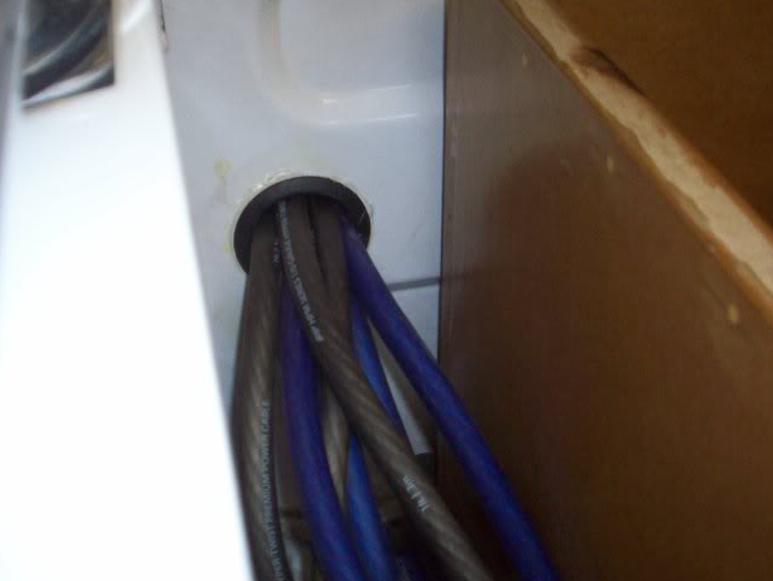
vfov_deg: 31.5
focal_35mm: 46
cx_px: 329
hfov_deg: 41.1
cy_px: 315
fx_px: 1028
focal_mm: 6.2
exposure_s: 1/64
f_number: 2.8
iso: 200
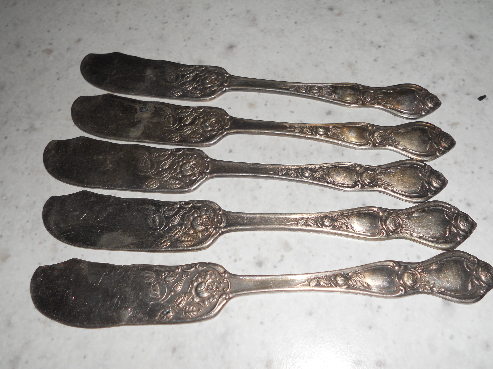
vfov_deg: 44.2
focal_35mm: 32
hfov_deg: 56.8
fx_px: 456
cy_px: 184
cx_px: 246
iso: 80
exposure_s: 1/25
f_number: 8.8
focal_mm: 5.8
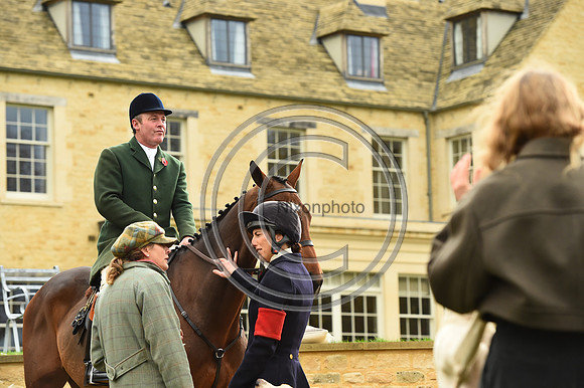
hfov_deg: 15.2
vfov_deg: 10.1
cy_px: 194
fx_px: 2189
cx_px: 292
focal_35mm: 135
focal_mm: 135
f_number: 5.6
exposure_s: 1/1250
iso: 2000
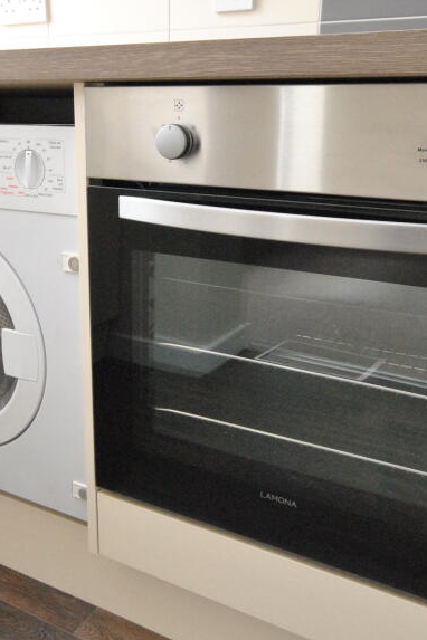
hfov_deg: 37.9
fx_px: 621
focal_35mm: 35
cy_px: 310
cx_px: 181
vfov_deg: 54.6
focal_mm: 13
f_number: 8
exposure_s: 1/60
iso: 1600
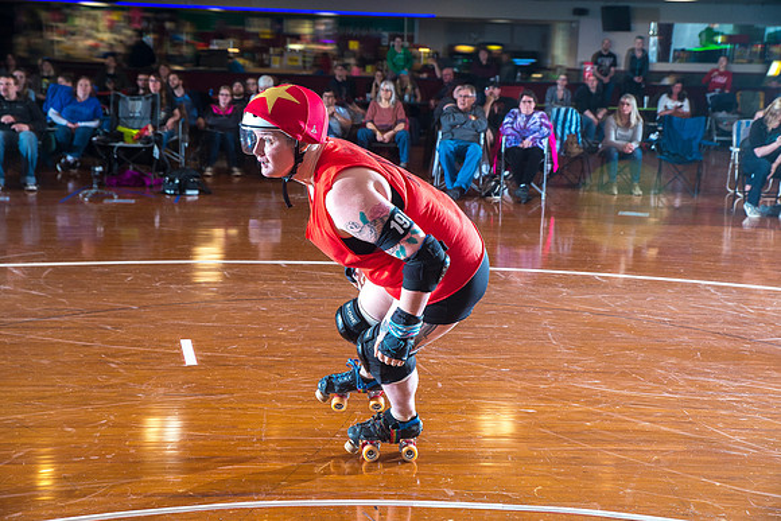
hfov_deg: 38.2
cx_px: 390
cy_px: 260
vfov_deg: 26.0
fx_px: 1128
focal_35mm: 52
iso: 800
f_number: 5.6
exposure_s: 1/160
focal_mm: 52
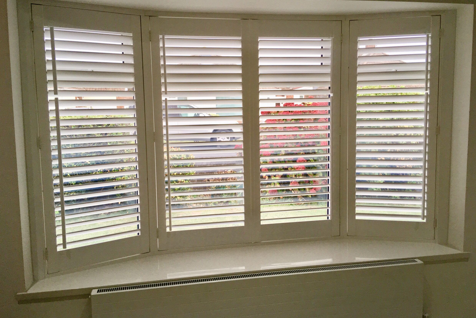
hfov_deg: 60.3
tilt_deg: -7.0
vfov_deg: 42.3
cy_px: 143
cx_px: 242
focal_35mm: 31
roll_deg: +1.1
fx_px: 410
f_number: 2.2
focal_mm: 4.15
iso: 40
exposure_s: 1/100
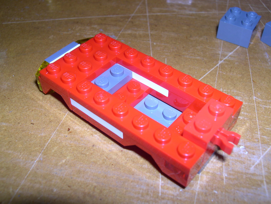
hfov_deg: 49.0
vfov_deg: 37.7
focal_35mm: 38
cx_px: 136
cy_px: 102
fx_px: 297
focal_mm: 8
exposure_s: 1/60
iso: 100
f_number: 7.6
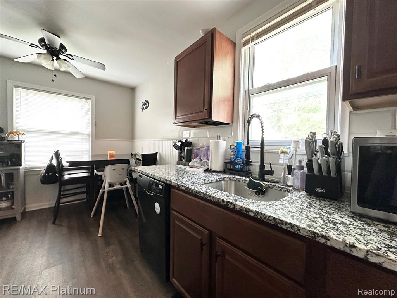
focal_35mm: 14
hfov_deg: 102.1
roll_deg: -1.9
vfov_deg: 85.7
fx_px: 161
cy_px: 149
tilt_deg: -1.3
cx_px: 198
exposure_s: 1/60
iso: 500
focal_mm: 2.22
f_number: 2.2
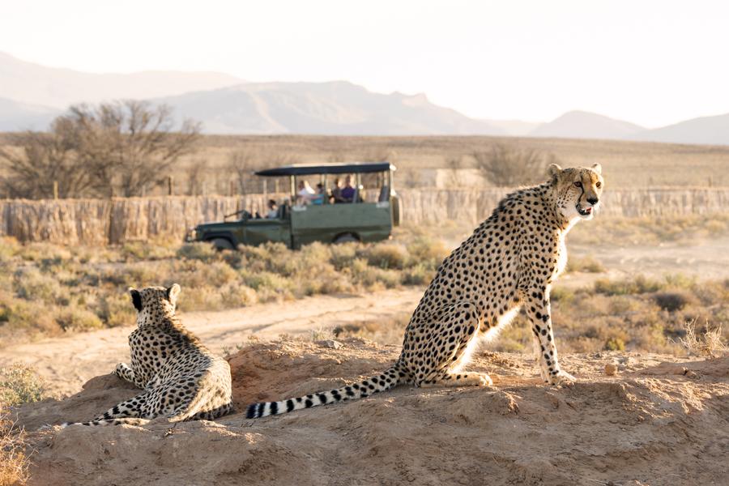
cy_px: 243
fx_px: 2430
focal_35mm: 120
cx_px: 364
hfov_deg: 17.1
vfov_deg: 11.4
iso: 400
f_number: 8
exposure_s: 1/125
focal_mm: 120
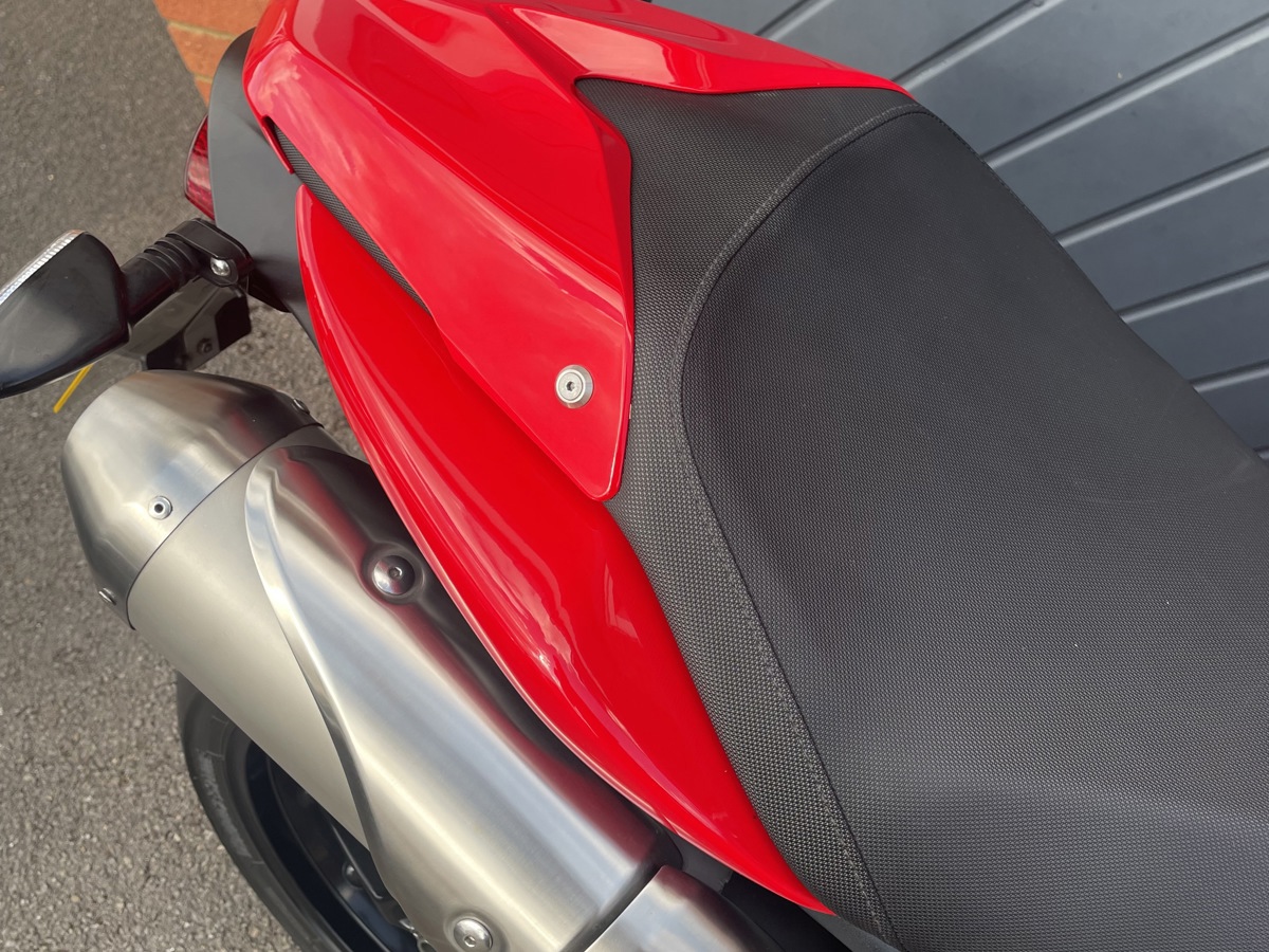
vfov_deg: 53.1
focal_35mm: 26
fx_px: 953
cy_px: 476
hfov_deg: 67.3
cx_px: 634
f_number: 1.6
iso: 32
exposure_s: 1/371
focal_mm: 4.2
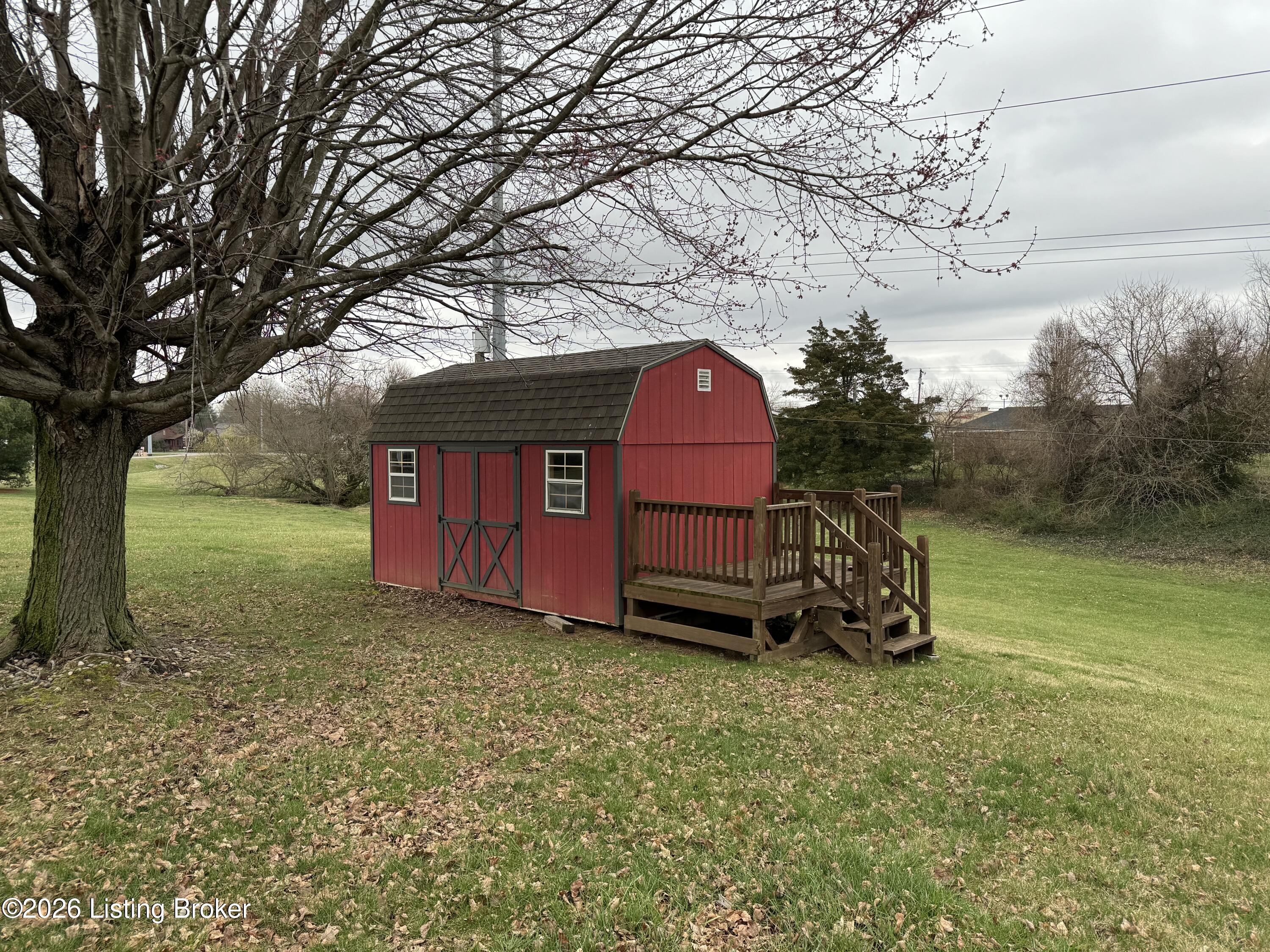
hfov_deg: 71.6
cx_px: 635
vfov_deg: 56.8
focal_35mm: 24
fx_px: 881
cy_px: 476
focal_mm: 6.86
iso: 80
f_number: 1.78
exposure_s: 1/499
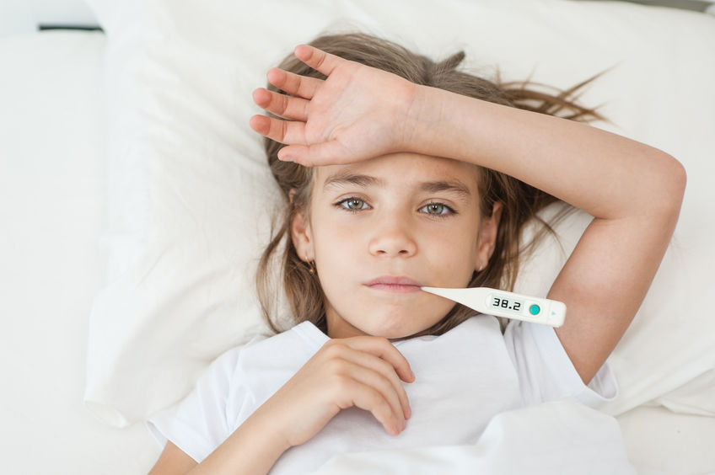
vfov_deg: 16.0
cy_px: 238
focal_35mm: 85
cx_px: 358
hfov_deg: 23.9
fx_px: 1687
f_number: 2.8
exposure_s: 1/125
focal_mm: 85
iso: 200
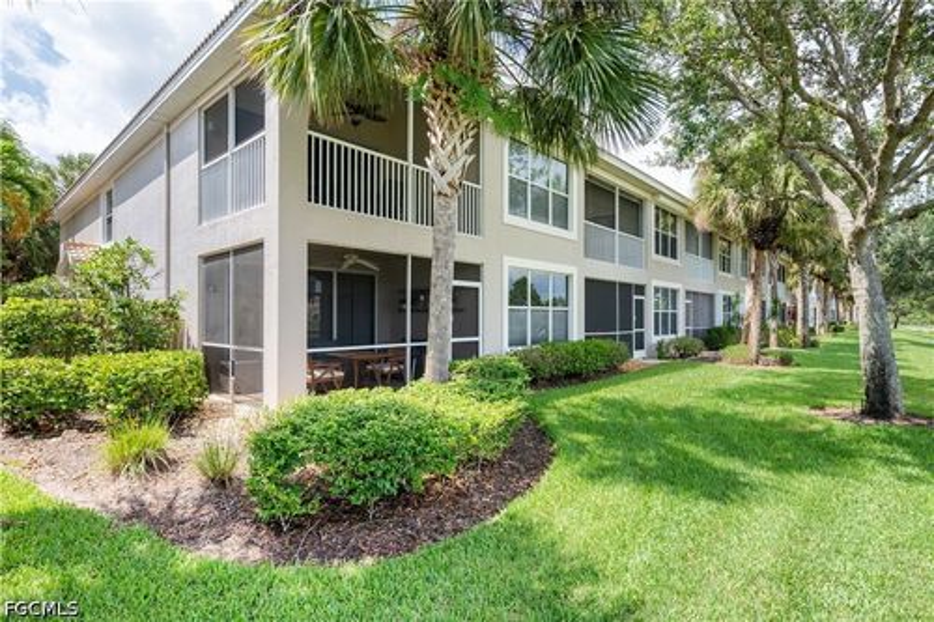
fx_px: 467
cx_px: 467
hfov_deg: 90.0
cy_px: 311
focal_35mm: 18
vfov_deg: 67.3
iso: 400
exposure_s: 1/1600
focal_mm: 18
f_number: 8
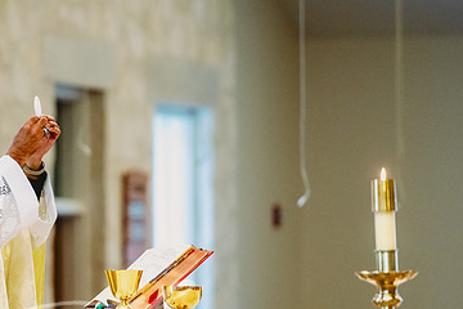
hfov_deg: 6.4
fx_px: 4141
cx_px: 121
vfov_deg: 4.3
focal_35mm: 322
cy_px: 207
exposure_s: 1/320
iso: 2500
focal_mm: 200
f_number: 2.8
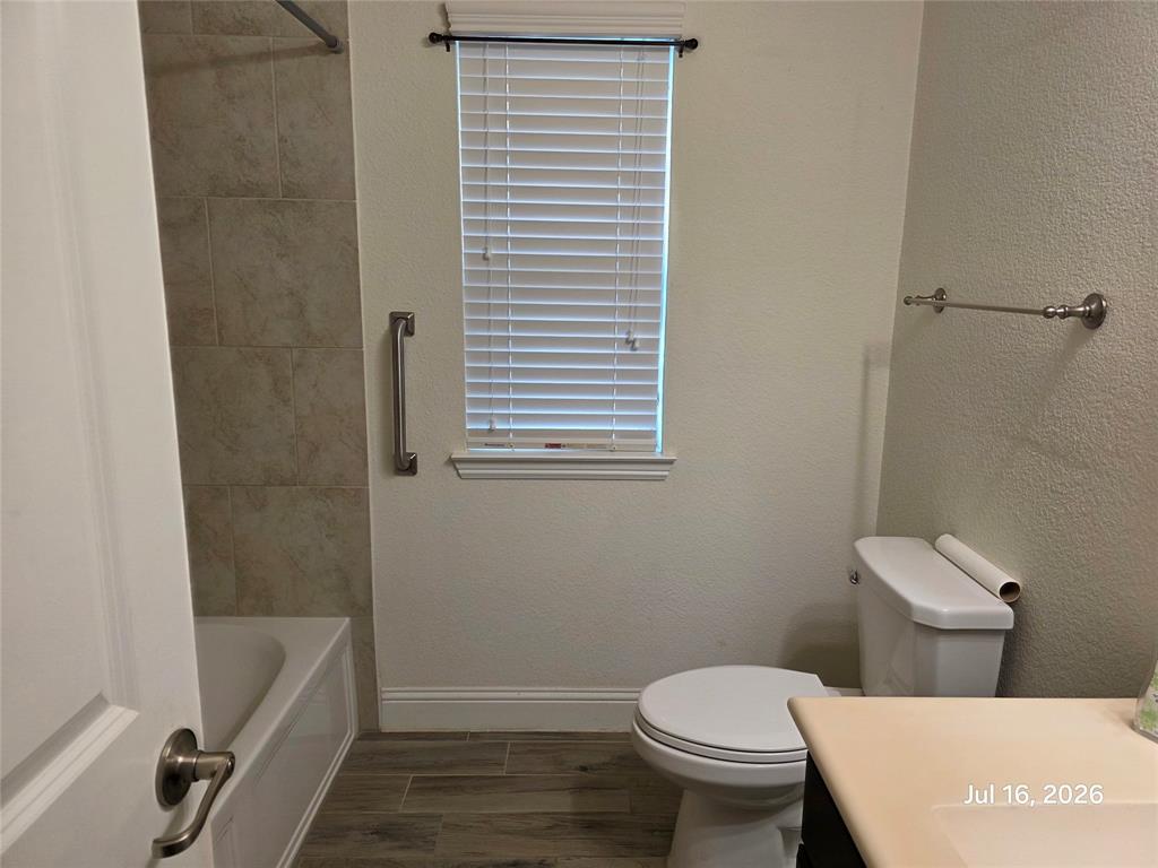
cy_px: 434
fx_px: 769
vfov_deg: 58.9
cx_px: 579
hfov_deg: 73.9
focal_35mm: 23
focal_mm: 6.3
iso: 250
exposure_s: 1/120
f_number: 1.7
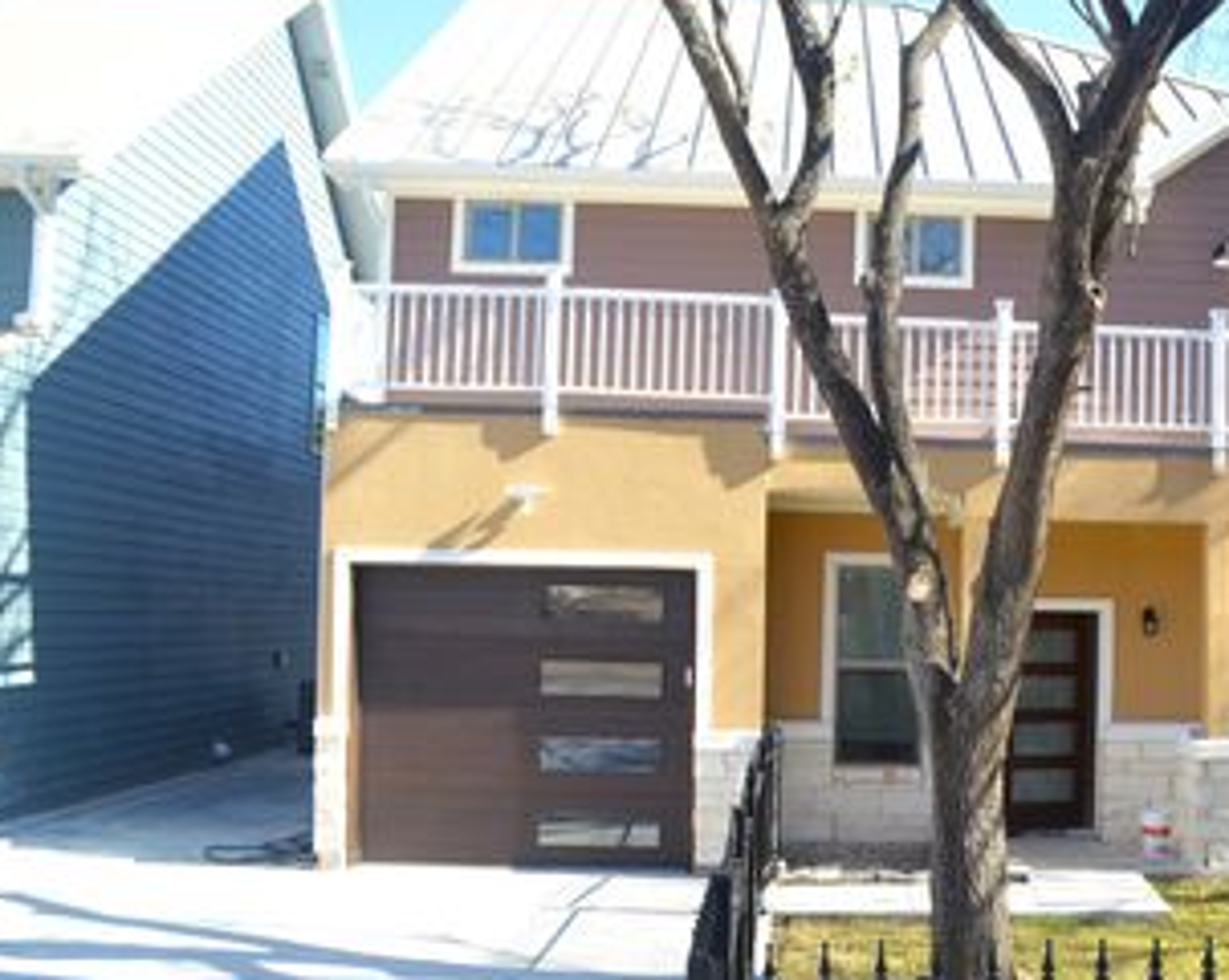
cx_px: 989
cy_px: 510
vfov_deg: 35.6
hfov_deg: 41.9
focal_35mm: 42
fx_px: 1526
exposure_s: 1/200
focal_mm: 18
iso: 100
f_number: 7.1
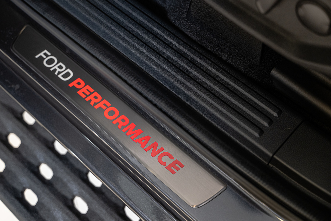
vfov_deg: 27.5
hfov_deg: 40.3
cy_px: 110
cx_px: 166
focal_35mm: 49
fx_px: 450
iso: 1600
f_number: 3.2
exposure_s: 1/125
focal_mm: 49
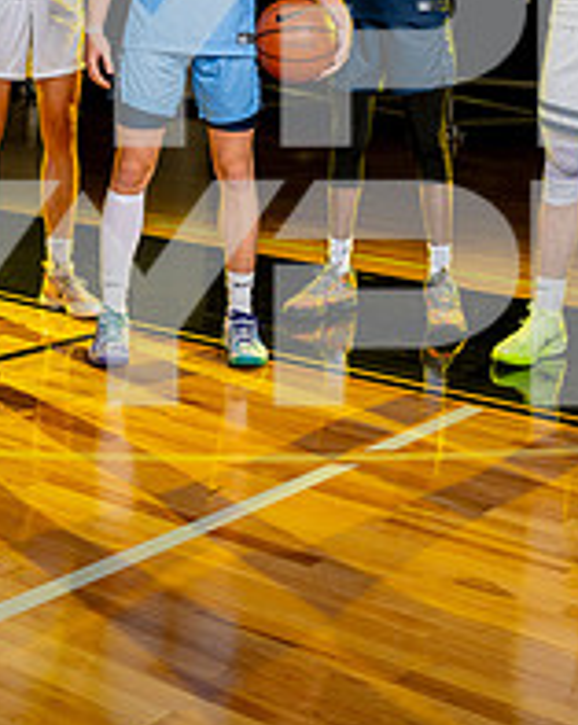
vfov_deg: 25.1
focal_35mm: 73
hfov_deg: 20.9
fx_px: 1565
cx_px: 239
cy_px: 37
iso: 100
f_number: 6.3
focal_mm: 34
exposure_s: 1/200
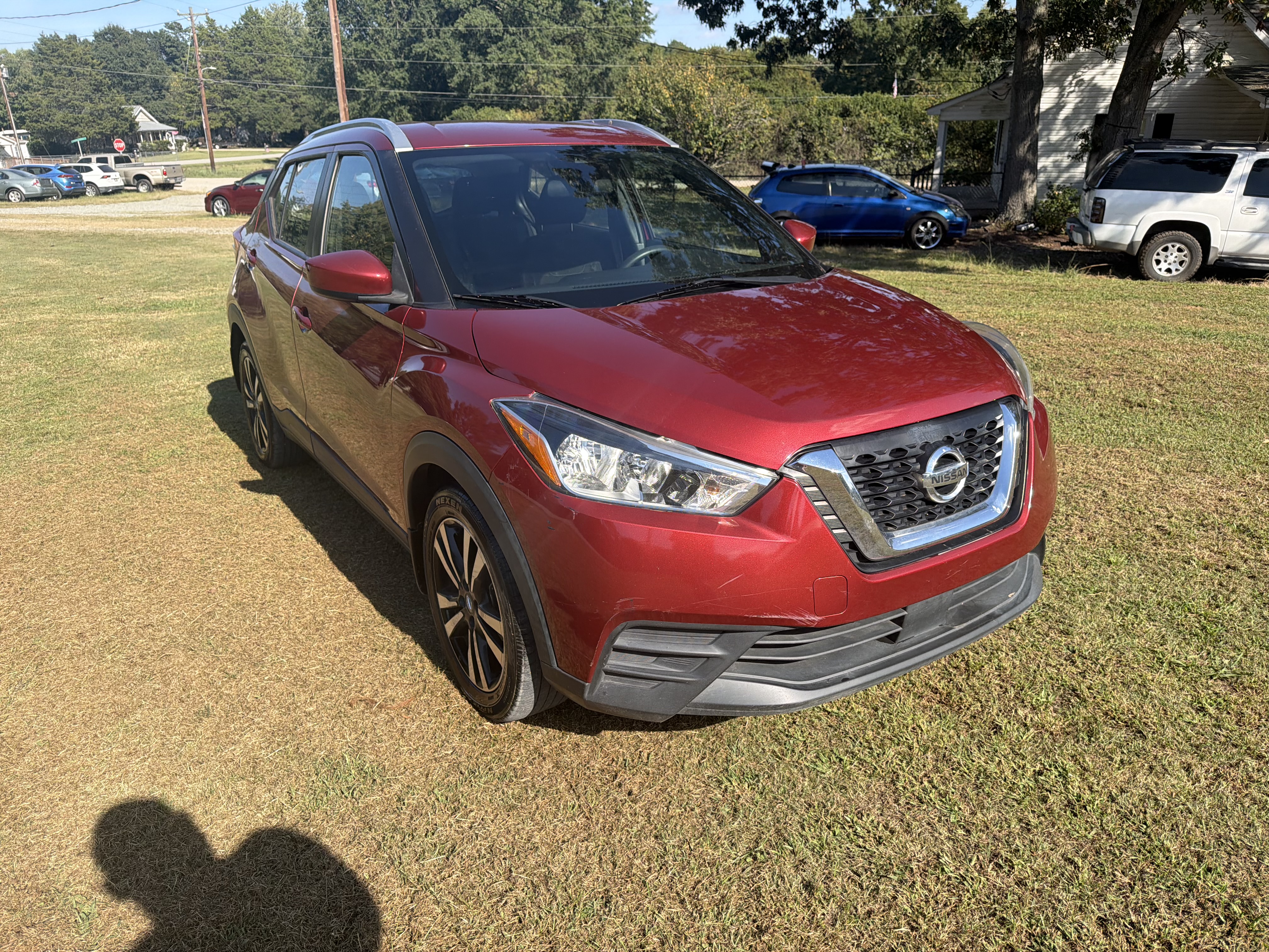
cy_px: 476
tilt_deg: -15.9
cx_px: 634
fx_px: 880
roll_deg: -0.8
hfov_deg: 71.6
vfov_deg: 56.8
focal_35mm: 24
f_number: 1.78
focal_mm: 6.76
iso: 100
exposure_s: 1/3279
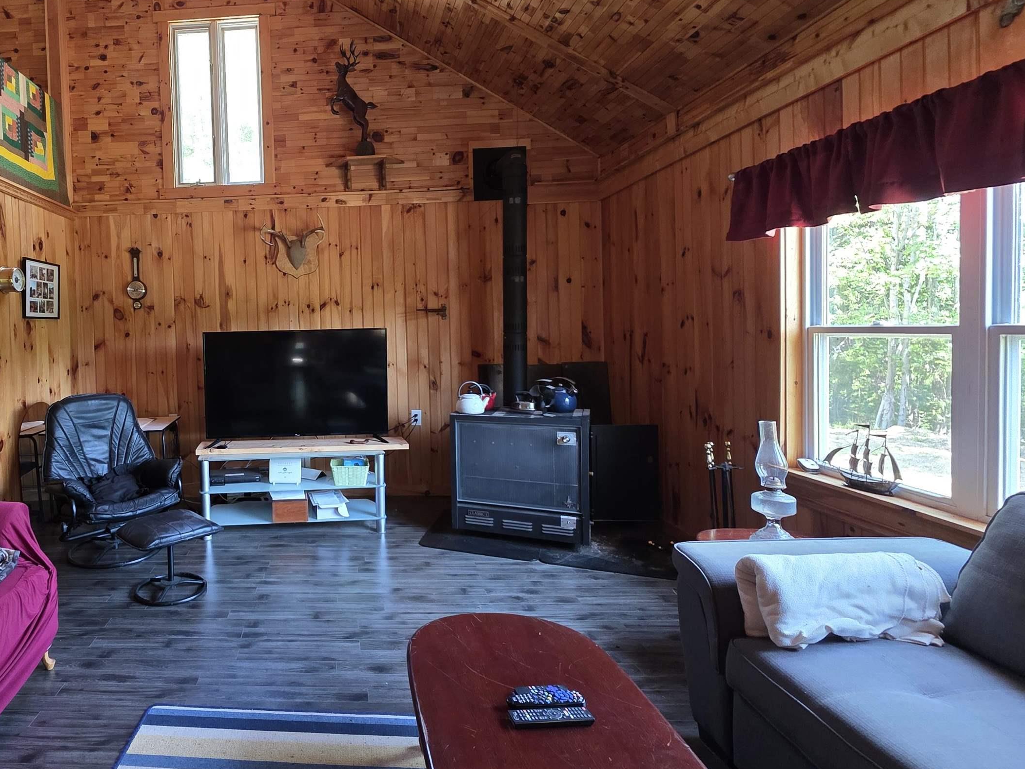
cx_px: 303
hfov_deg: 80.4
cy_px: 353
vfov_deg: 68.6
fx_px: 563
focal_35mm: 19
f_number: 1.9
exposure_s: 1/60
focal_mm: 2.2
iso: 400
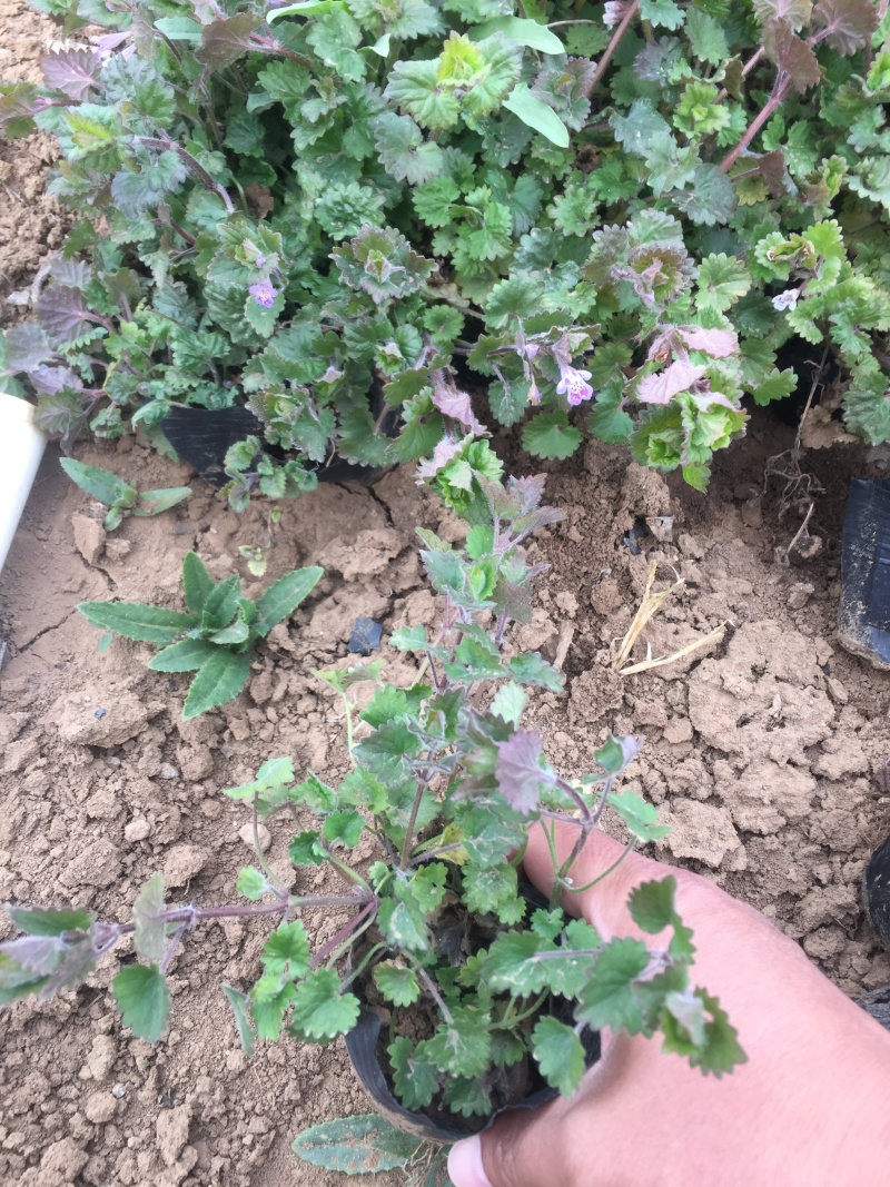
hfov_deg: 48.2
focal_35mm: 29
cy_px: 594
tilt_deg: -65.2
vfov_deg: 61.7
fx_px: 994
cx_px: 445
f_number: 2.2
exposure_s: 1/108
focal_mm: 4.15
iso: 32
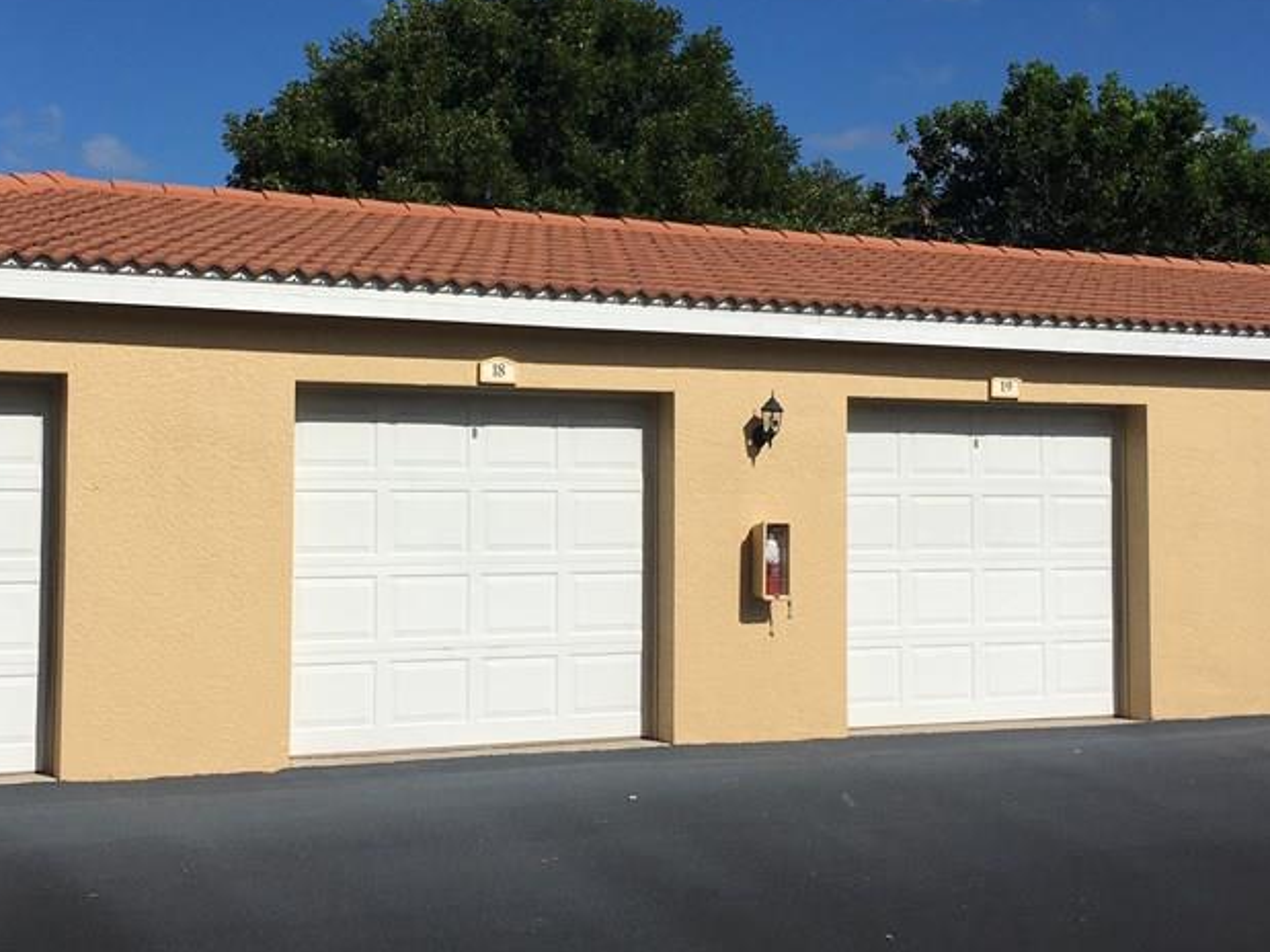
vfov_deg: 30.2
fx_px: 1761
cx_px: 460
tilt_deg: +1.9
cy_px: 396
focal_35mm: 48
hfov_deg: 39.3
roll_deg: -0.6
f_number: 2.2
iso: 25
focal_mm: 4.15
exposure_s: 1/4525
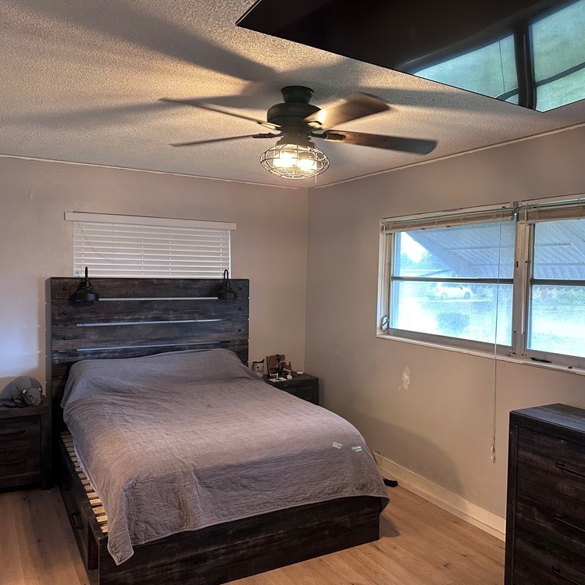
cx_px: 322
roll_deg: -1.2
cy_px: 298
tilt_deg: -3.2
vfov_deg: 55.6
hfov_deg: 55.5
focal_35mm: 29
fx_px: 554
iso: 250
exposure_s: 1/60
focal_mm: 6.86
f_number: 1.78
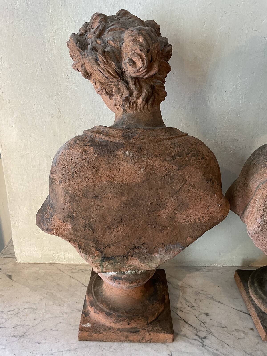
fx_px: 267
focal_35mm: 26
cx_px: 134
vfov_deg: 67.3
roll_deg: -1.0
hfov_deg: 53.1
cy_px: 178
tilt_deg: -19.4
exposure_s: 1/50
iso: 200
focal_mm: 4.2
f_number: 1.6
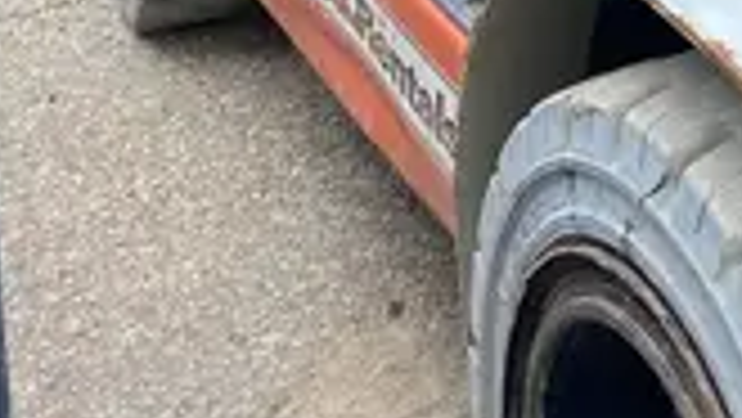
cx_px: 949
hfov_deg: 16.2
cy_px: -726
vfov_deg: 8.4
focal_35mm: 126
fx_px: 2480
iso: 32
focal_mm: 4.25
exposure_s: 1/877
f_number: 1.8
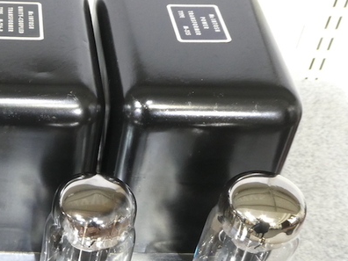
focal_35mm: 80
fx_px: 804
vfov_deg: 18.2
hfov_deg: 23.1
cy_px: 227
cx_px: -23
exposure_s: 1/4
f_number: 3.6
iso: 200
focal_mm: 5.8
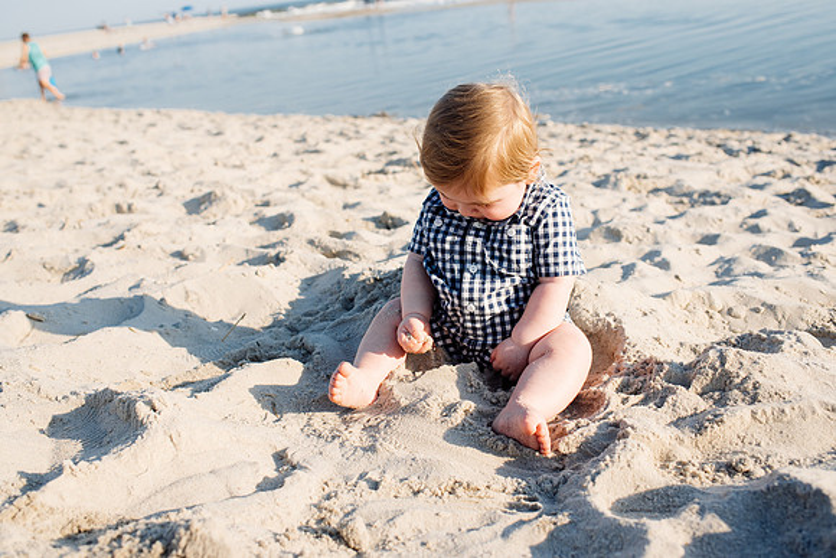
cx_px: 418
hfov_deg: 54.4
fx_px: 813
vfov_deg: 37.9
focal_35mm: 35
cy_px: 279
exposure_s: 1/1250
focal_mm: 35
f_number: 4.5
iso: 160
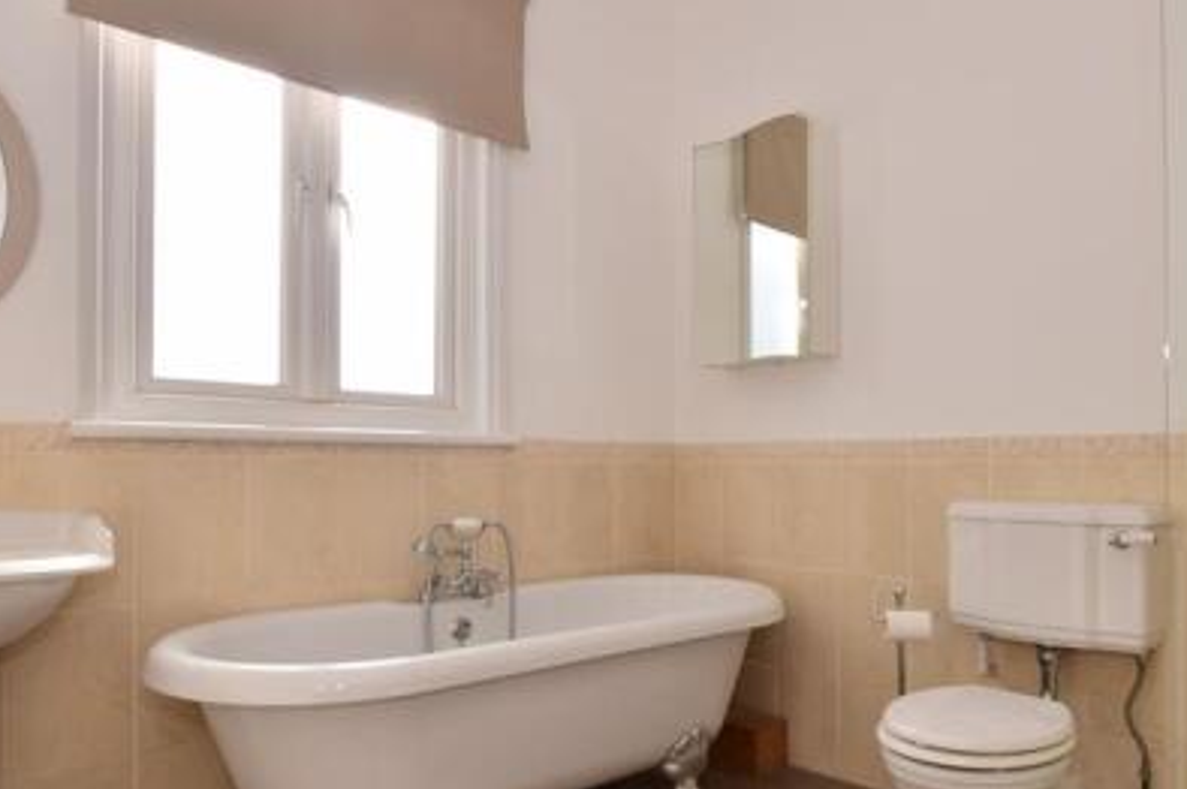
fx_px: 824
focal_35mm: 25
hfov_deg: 71.2
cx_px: 675
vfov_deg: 51.0
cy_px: 462
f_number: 7.1
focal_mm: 10
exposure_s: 1/200
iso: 400
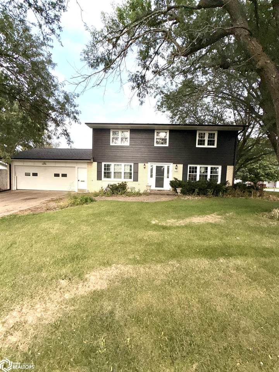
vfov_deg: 102.1
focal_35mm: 14
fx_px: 150
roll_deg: -1.4
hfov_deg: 85.7
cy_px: 186
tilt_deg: -4.5
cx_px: 140
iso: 16
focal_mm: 2.22
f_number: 2.2
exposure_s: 1/1285
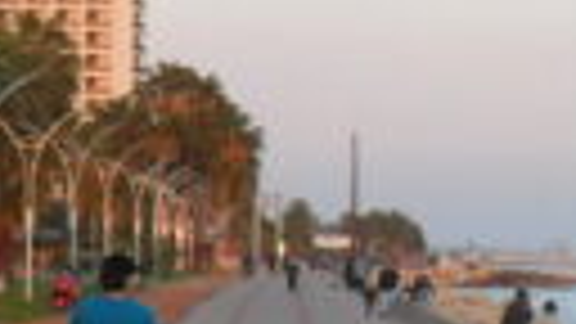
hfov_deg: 8.4
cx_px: -940
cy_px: 18
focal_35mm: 228
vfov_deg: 5.3
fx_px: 3482
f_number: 3
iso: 80
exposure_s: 1/125
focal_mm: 6.3
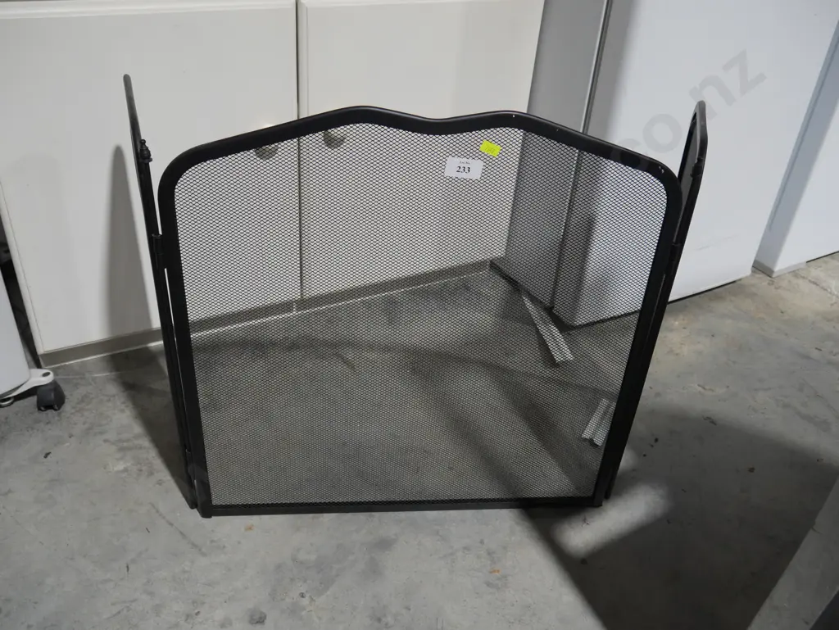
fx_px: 727
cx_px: 420
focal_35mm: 30
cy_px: 315
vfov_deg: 46.8
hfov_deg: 59.9
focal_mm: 15
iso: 500
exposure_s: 1/60
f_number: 4.5
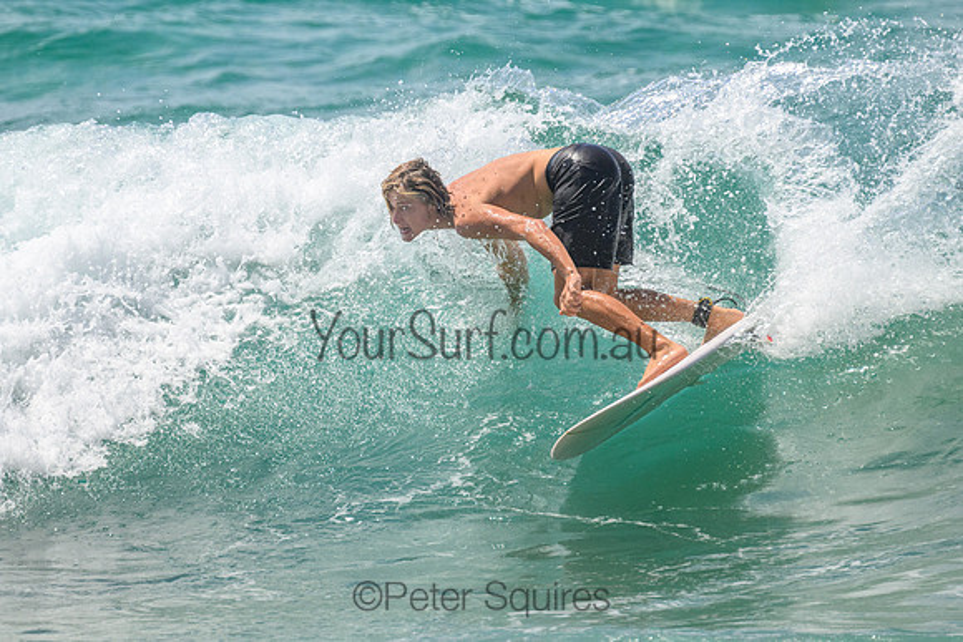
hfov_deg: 2.4
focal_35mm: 851
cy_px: 222
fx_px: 22759
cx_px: 438
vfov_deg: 1.6
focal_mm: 650
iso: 720
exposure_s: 1/2000
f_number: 11
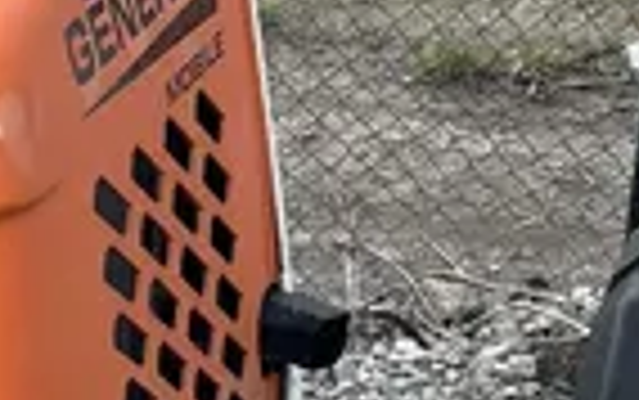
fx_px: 2475
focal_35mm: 142
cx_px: -284
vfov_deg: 8.9
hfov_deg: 13.9
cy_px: 690
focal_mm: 5.7
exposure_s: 1/1124
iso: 50
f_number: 1.5
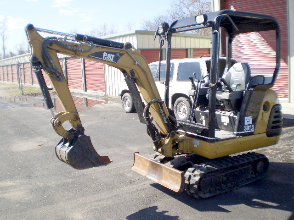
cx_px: 147
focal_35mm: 36
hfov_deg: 51.4
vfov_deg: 39.7
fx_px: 306
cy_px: 110
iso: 64
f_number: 3.1
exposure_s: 1/800
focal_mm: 6.3
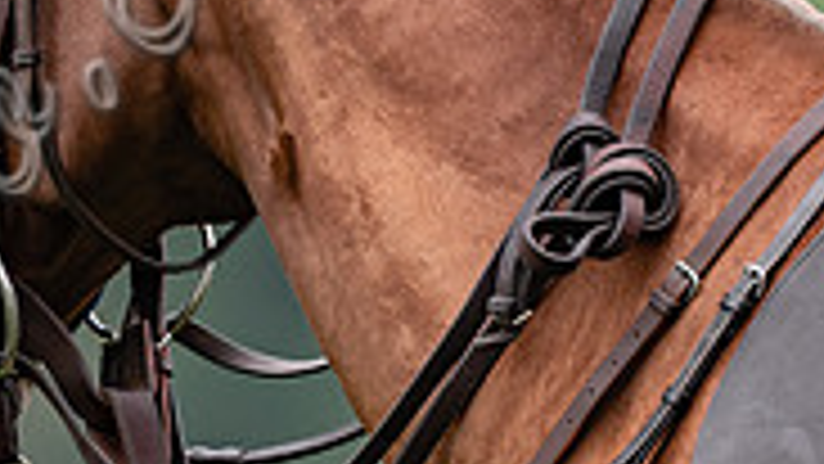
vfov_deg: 0.6
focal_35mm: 2046
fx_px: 44710
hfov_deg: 1.1
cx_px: -372
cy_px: 255
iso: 400
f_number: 4
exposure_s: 1/800
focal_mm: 500
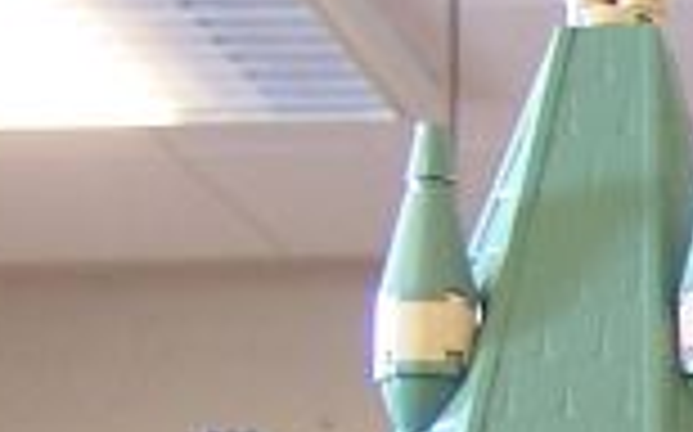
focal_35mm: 268
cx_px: 1588
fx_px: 5058
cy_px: 963
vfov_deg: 4.8
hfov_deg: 7.4
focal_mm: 6.3
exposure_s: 1/4
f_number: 2.8
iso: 80
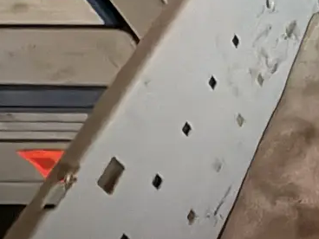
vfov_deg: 20.1
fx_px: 673
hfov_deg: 18.5
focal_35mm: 73
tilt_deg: -48.1
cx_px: 622
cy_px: 99
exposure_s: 1/9
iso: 800
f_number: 2.2
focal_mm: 2.22
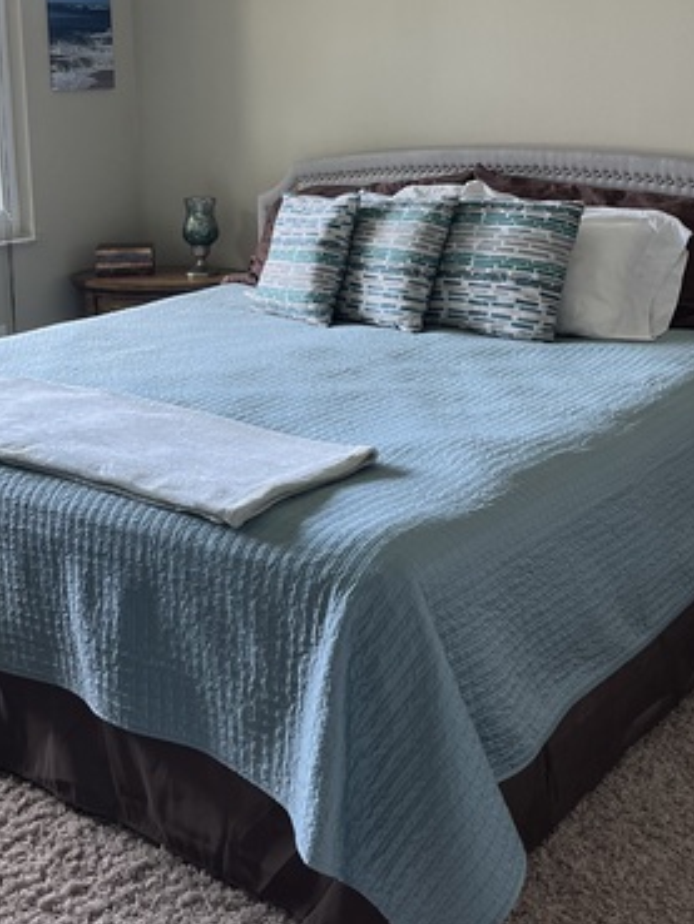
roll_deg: +2.3
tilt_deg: -9.0
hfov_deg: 30.7
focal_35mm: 47
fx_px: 1256
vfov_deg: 39.5
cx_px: 253
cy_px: 252
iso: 125
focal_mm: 5.1
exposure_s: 1/121
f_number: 1.6
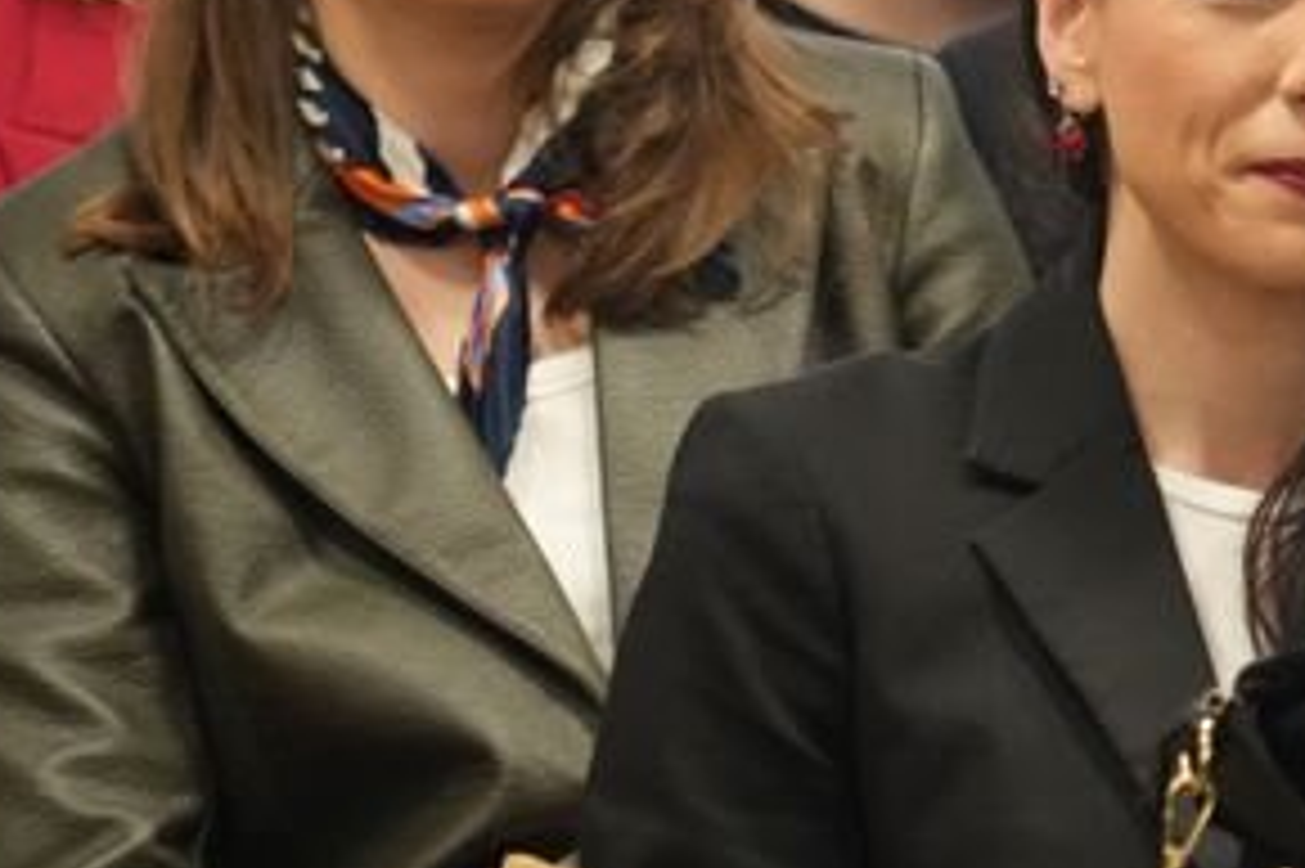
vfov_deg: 2.7
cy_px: -259
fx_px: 18440
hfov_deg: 4.0
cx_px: 1516
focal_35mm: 509
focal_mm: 144
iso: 8000
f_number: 6.3
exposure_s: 1/160
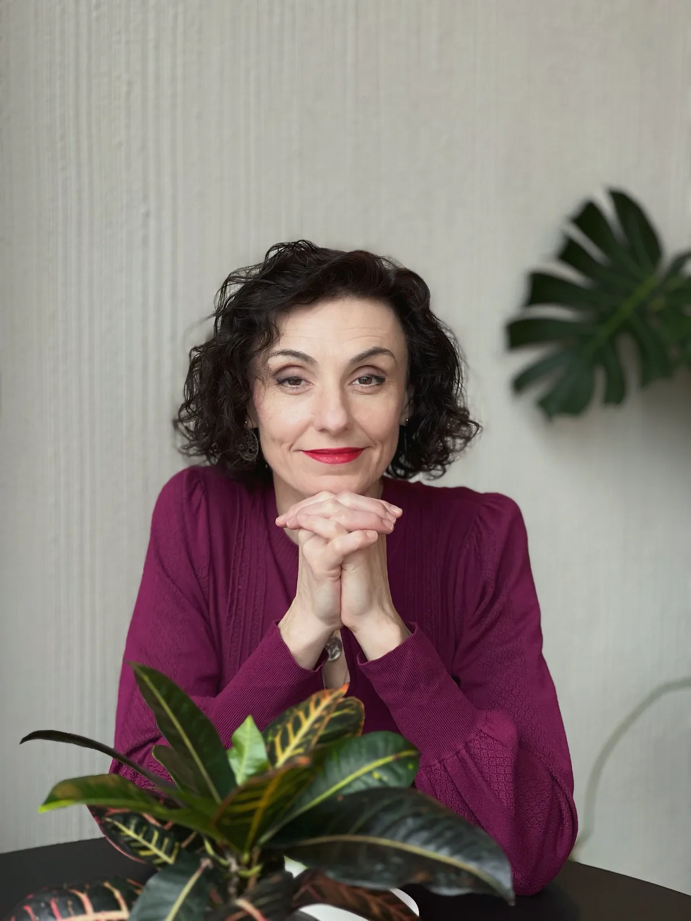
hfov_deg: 19.1
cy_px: 460
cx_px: 346
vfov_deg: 25.3
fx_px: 2049
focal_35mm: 77
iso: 125
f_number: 2.8
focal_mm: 9
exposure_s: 1/50
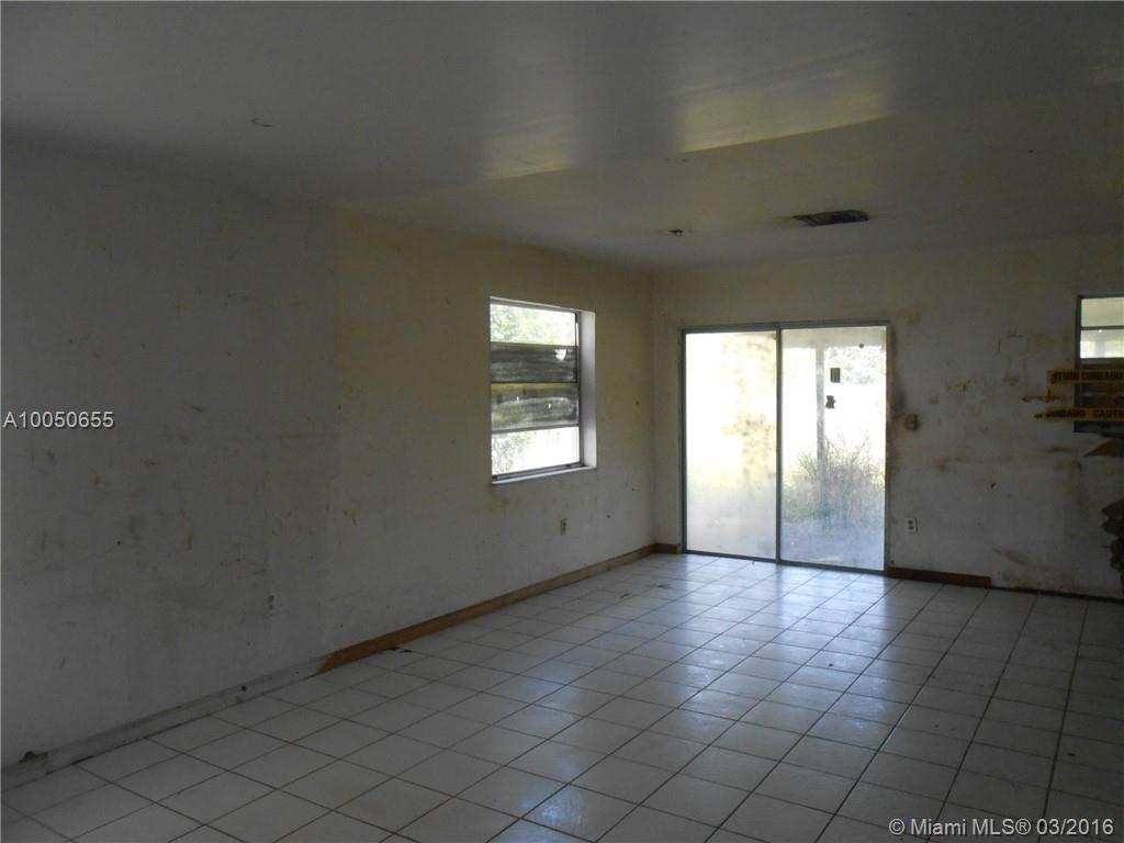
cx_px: 562
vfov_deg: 53.1
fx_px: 844
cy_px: 422
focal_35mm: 26
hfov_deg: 67.3
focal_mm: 4.6
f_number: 3.5
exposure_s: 1/160
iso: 400
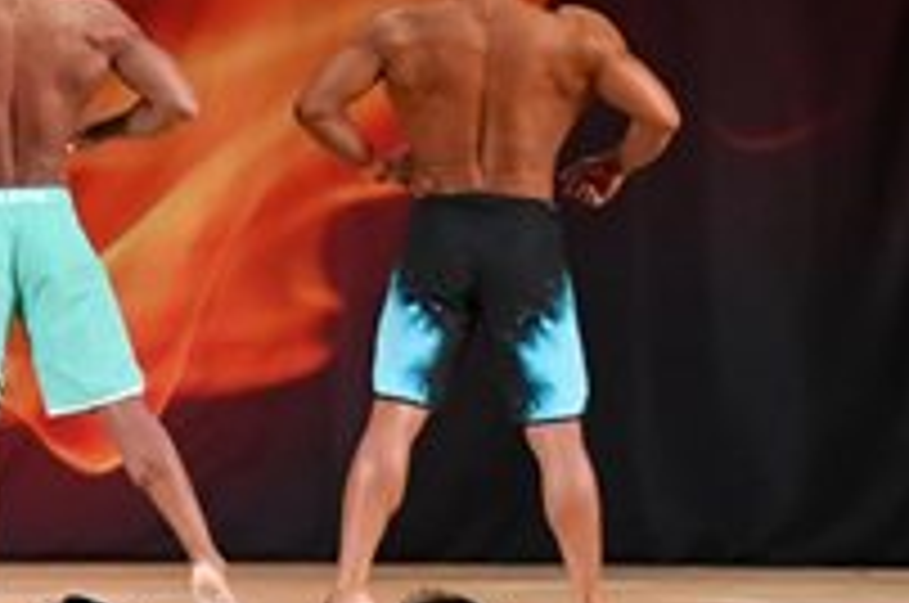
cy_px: 135
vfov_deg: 3.8
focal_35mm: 357
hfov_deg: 5.7
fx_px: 9000
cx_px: -655
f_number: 5.6
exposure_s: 1/400
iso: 3200
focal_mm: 62
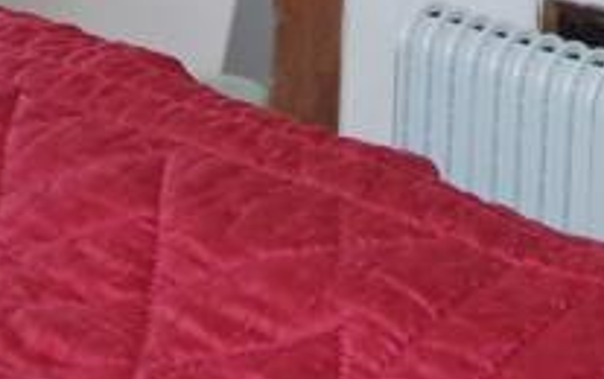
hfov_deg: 19.1
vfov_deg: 11.3
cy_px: -360
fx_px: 1747
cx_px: 10
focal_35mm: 106
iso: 3200
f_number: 5.6
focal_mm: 18
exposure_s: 1/180
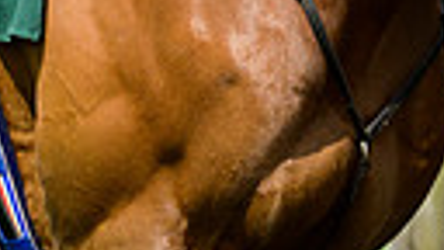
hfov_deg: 1.9
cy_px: -436
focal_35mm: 1128
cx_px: -109
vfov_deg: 1.1
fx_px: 13280
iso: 640
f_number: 6.3
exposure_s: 1/2500
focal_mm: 200
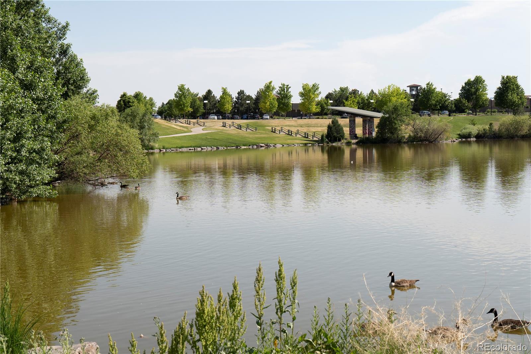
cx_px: 266
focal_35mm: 57
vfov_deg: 23.8
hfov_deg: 35.1
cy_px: 177
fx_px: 841
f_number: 5
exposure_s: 1/640
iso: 100
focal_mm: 38
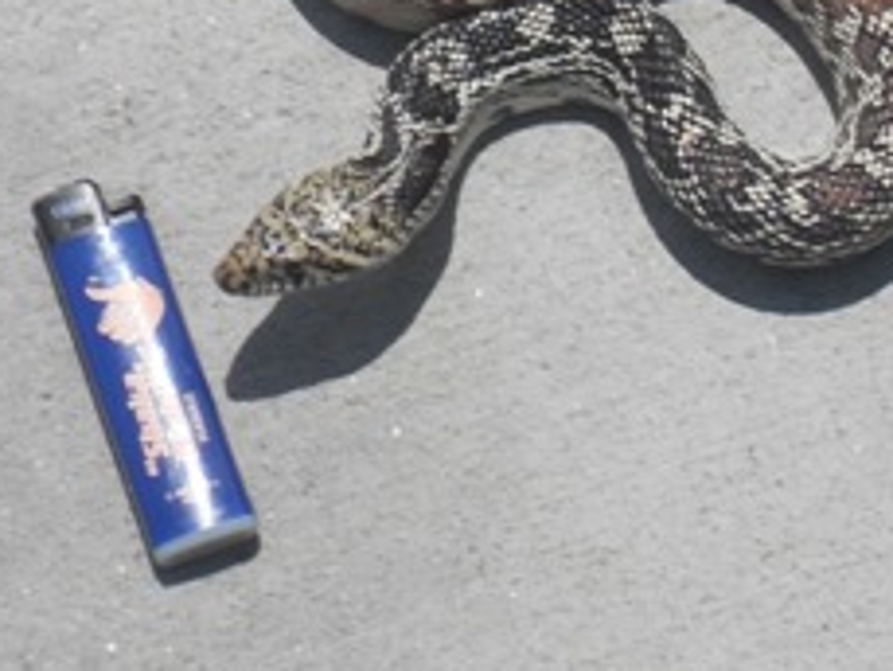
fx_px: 6633
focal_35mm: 257
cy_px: -183
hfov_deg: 7.7
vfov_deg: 5.8
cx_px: 694
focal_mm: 15.3
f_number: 11.8
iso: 80
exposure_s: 1/125
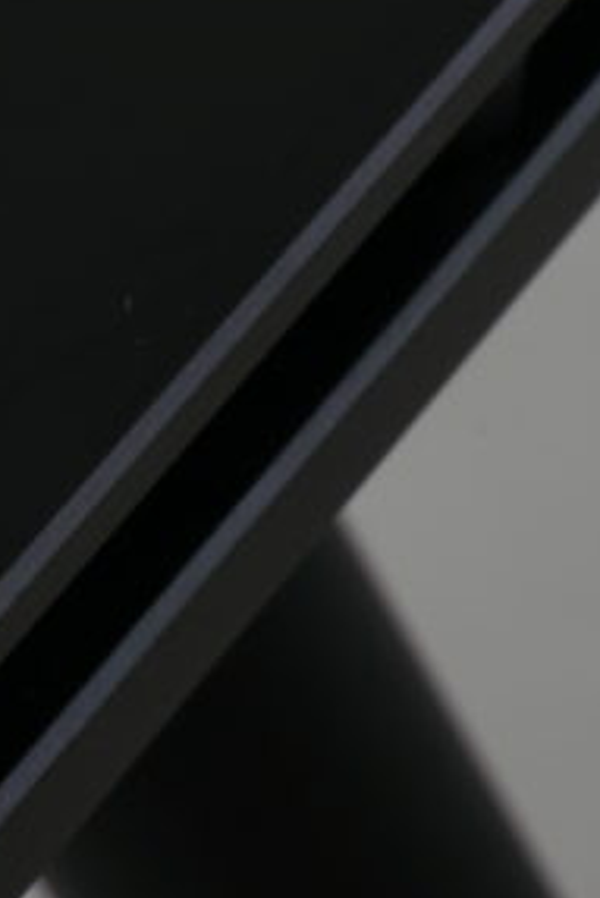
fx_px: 5243
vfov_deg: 9.8
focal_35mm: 210
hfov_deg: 6.4
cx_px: -543
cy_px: 364
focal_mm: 50
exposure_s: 5
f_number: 16
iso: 100
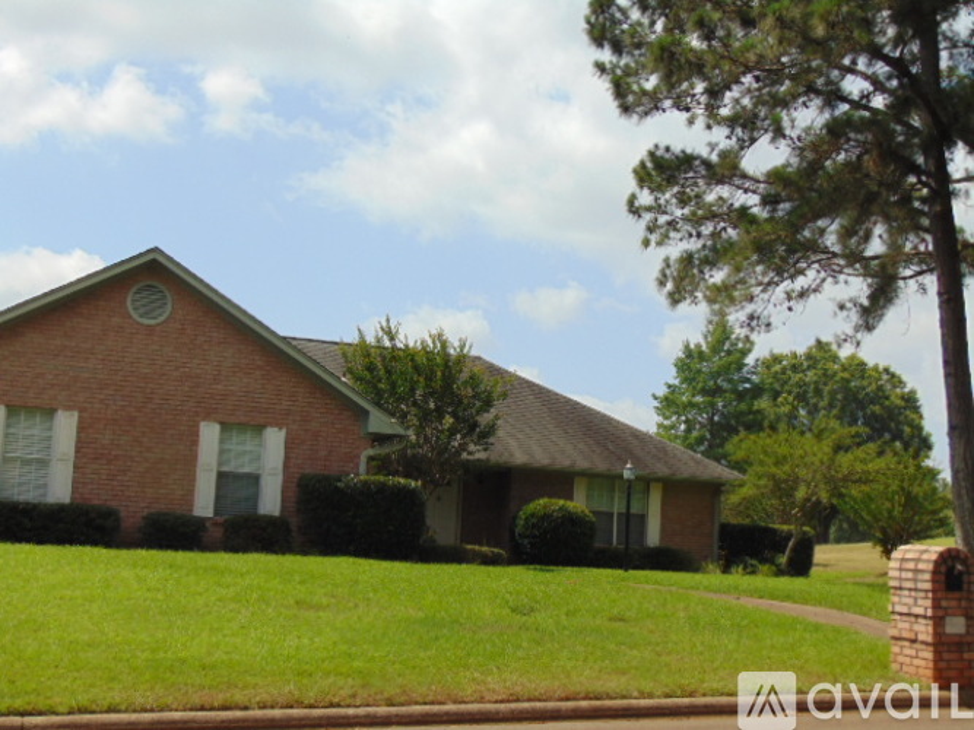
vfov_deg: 29.1
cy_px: 365
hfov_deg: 38.2
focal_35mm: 50
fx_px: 1407
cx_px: 487
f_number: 9
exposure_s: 1/200
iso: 80
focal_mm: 9
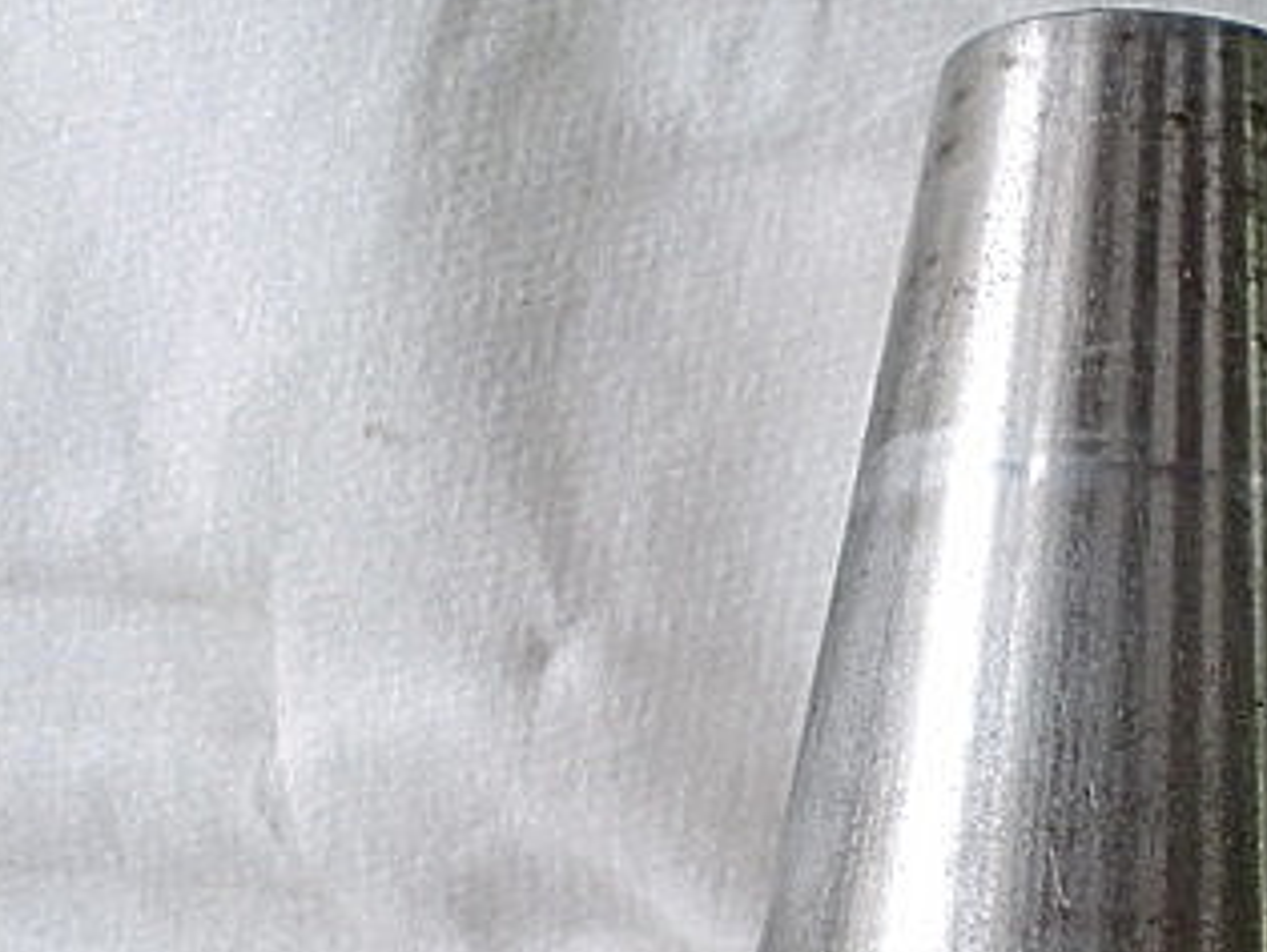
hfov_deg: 26.7
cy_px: 759
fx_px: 2602
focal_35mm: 71
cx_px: 1070
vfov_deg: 20.5
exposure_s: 1/60
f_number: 3.1
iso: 250
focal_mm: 6.3
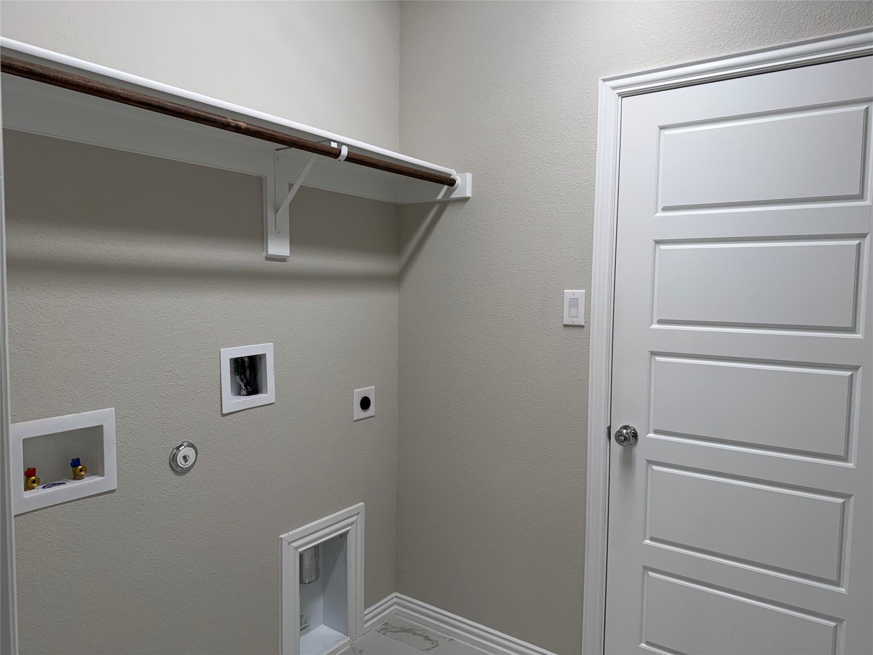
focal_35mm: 24
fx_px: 605
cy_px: 328
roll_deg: -0.7
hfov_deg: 71.6
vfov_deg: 56.8
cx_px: 436
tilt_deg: -3.8
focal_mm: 6.76
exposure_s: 1/120
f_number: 1.78
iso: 64
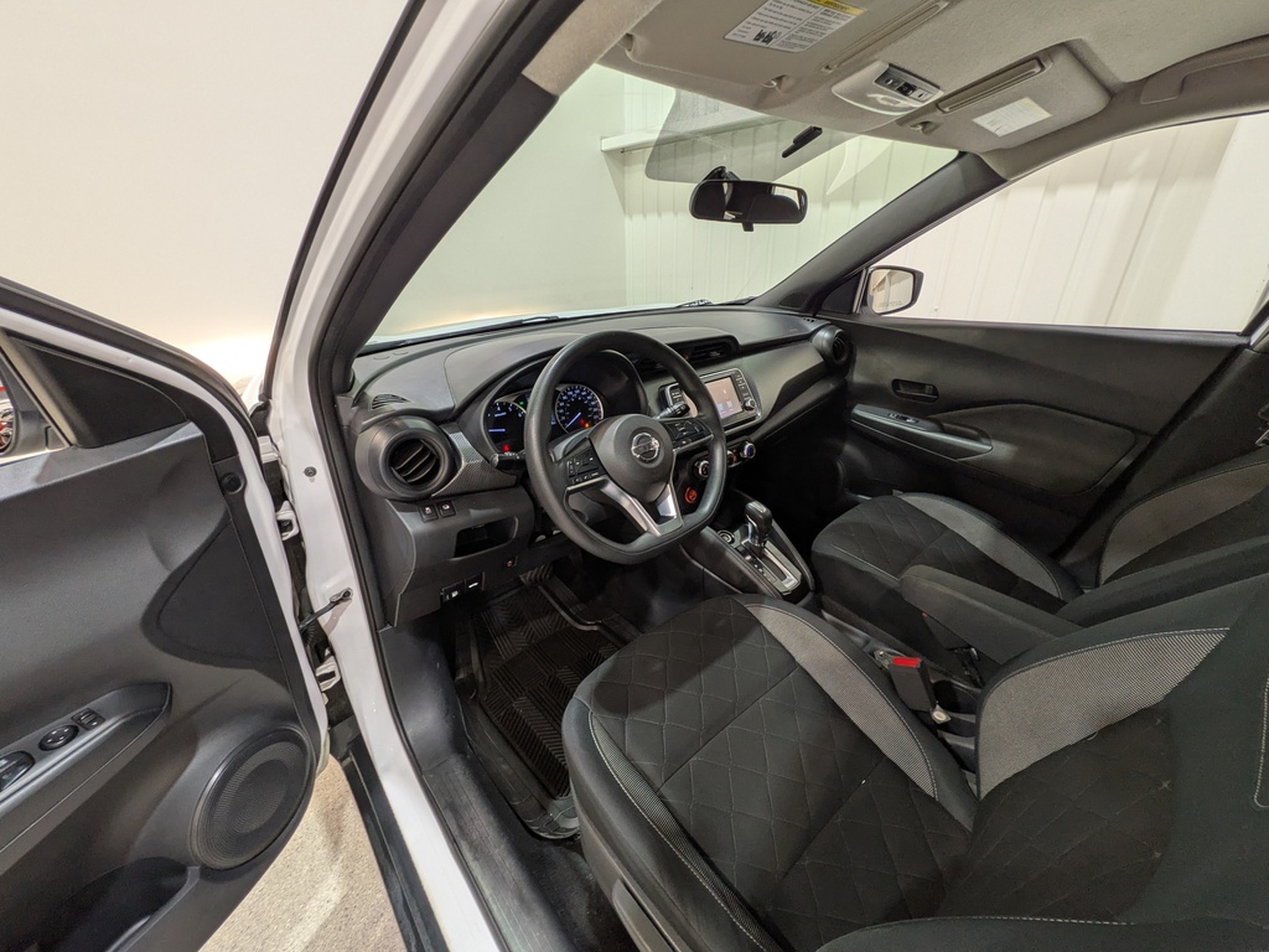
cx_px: 634
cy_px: 476
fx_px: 513
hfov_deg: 102.1
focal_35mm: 14
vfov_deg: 85.7
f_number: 2.2
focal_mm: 1.83
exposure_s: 1/30
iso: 51
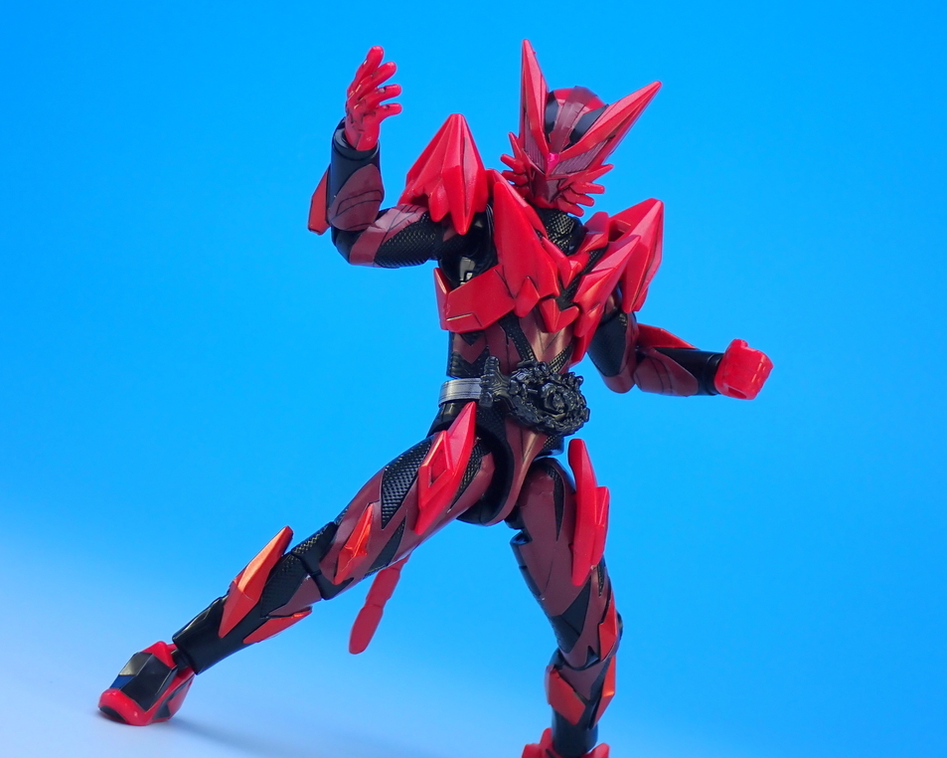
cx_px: 471
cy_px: 379
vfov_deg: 17.9
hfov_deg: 22.2
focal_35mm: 86
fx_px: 2410
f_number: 4.3
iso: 100
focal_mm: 14.62
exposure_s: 1/30
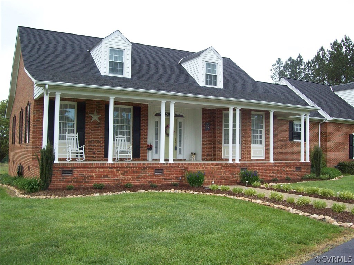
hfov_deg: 51.4
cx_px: 177
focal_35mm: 36
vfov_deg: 39.7
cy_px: 132
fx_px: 368
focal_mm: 6
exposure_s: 1/295
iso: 80
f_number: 4.8
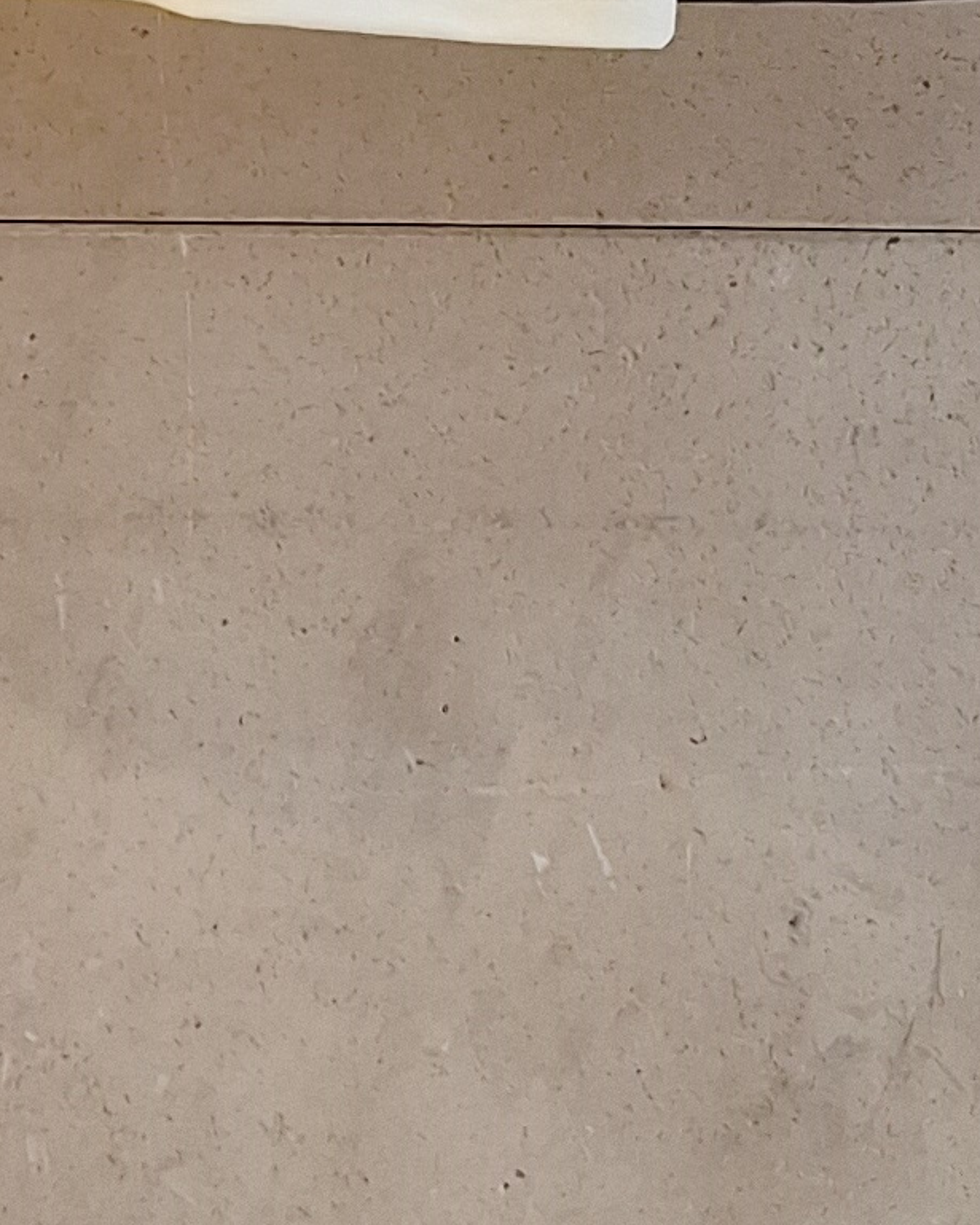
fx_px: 4642
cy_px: -241
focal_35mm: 128
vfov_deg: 14.6
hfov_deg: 11.9
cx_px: -29
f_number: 1.8
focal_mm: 5.23
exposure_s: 1/120
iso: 200
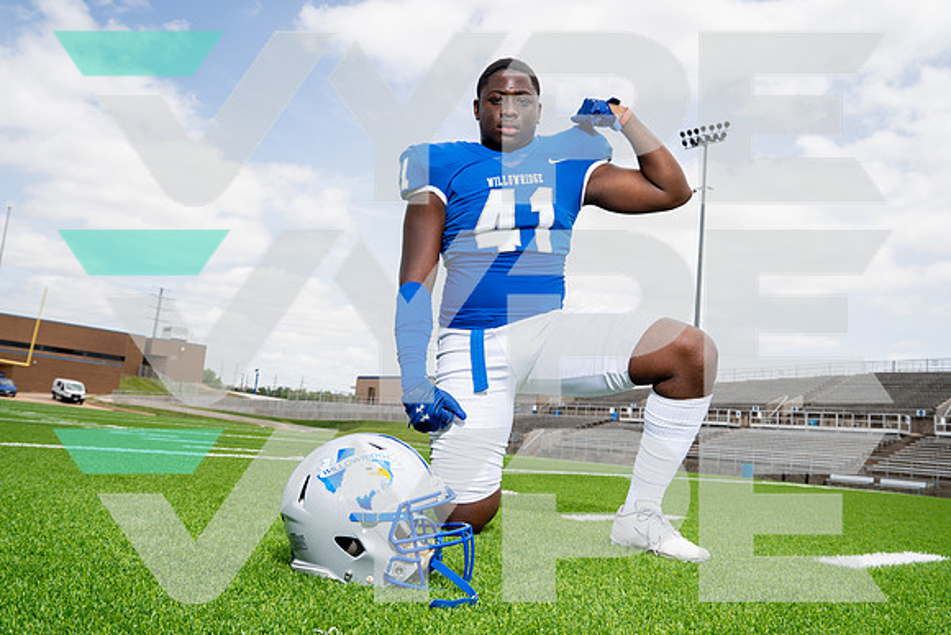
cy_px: 318
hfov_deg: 61.9
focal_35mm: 30
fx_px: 793
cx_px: 476
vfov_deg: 43.6
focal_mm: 30
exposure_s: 1/250
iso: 100
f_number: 7.1
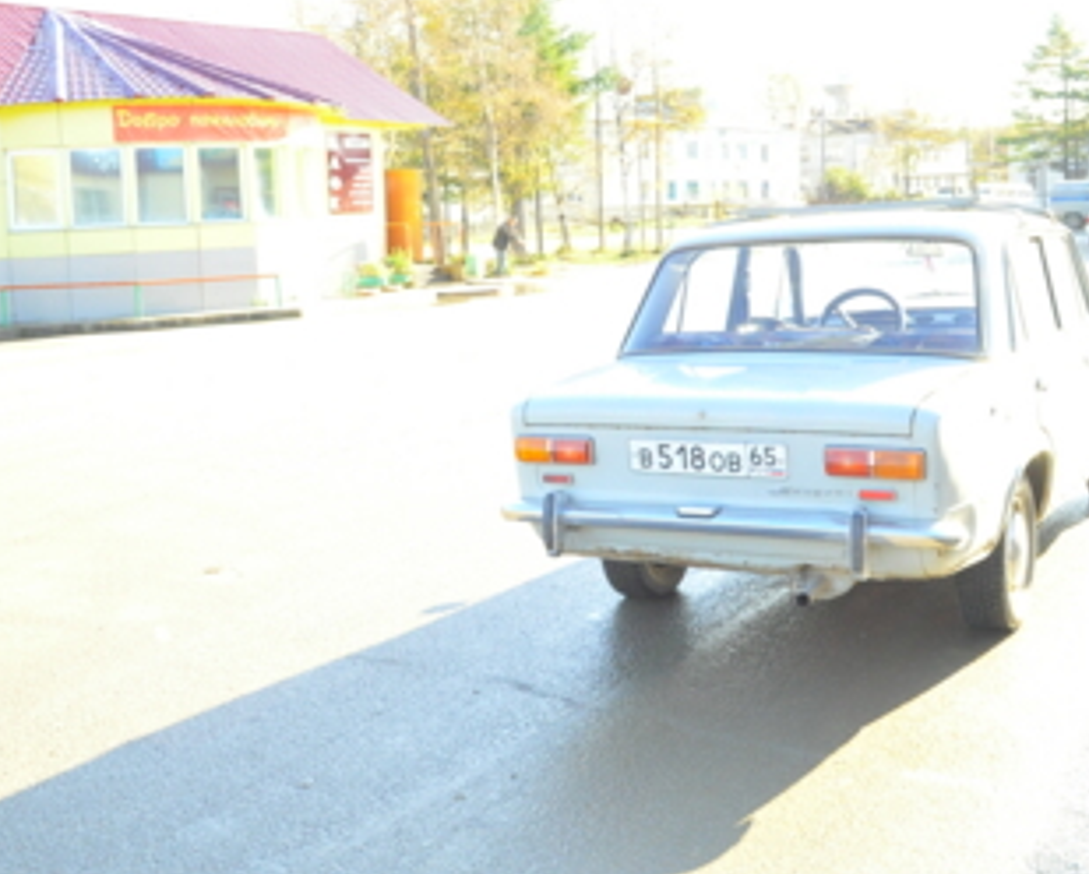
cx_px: 518
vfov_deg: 33.4
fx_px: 1452
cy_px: 361
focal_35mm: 45
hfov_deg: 41.1
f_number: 13
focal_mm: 22
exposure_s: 1/125
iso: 1600
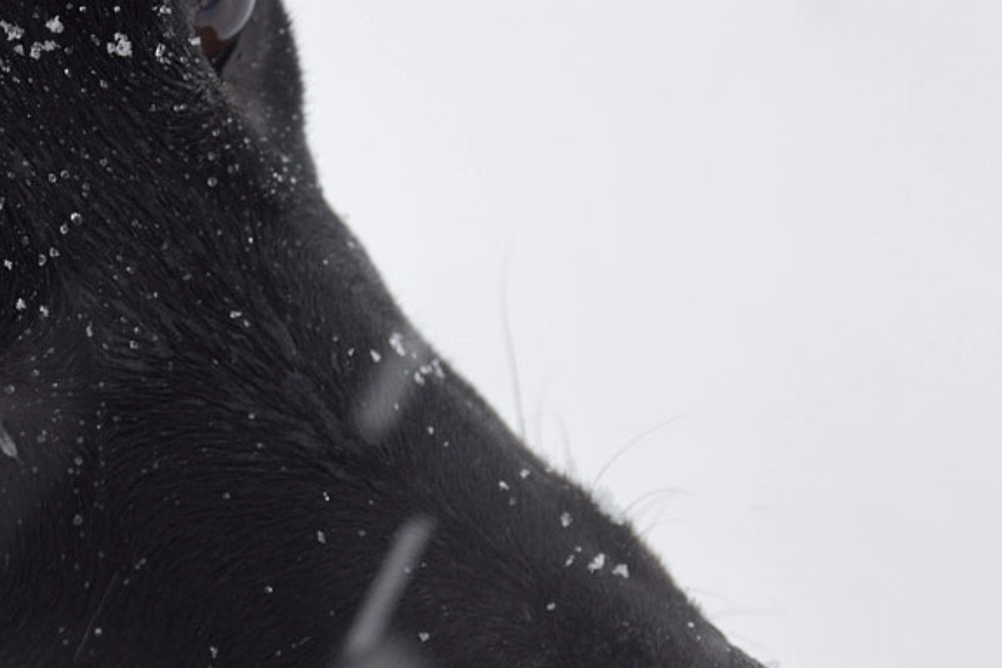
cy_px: 353
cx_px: 54
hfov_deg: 10.9
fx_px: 5215
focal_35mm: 187
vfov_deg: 7.3
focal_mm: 45
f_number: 5.6
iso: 400
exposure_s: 1/125
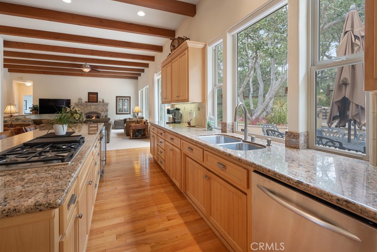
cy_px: 109
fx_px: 168
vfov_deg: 73.4
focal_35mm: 16
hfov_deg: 96.5
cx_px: 174
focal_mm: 14
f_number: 8
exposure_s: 1/2.5
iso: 100
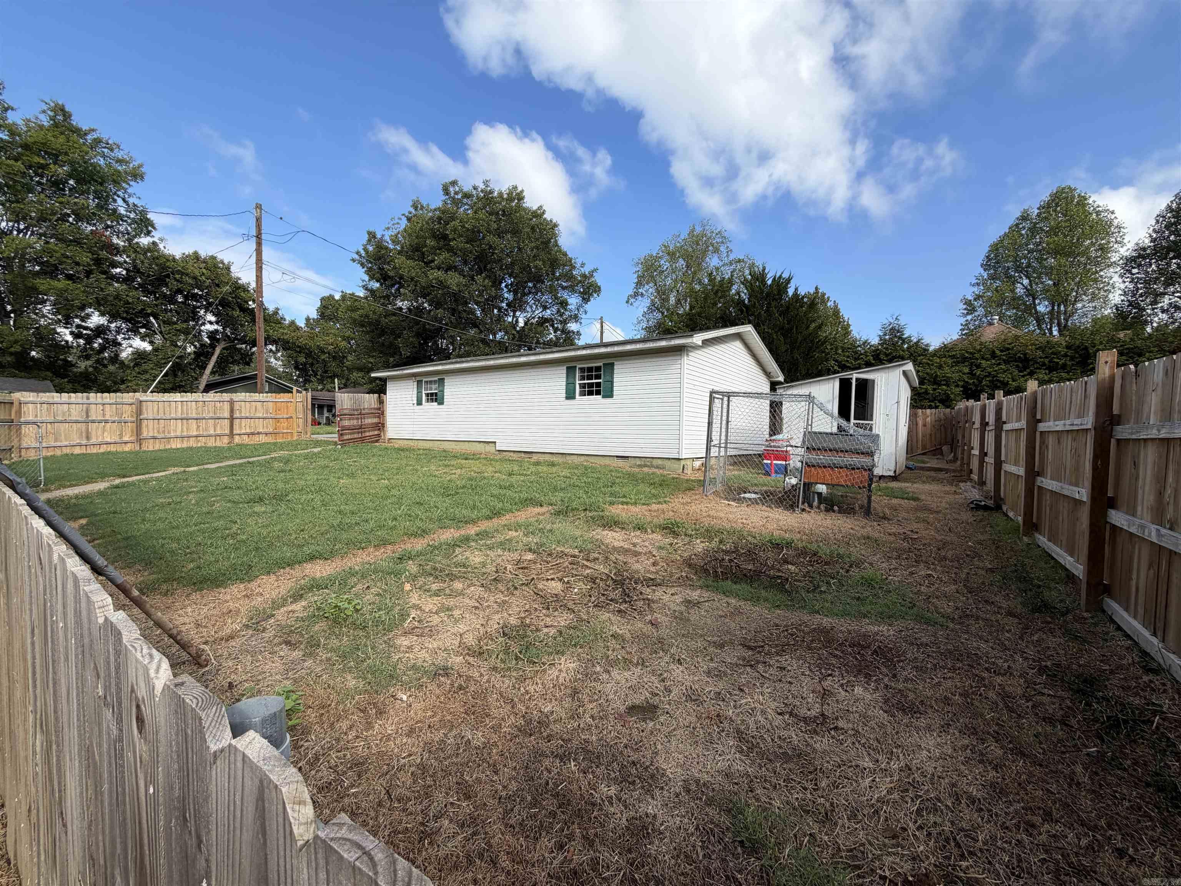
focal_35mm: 14
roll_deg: -1.1
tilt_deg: -0.8
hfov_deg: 102.1
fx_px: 478
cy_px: 443
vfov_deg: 85.7
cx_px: 590
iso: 32
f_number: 2.2
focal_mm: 2.22
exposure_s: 1/770
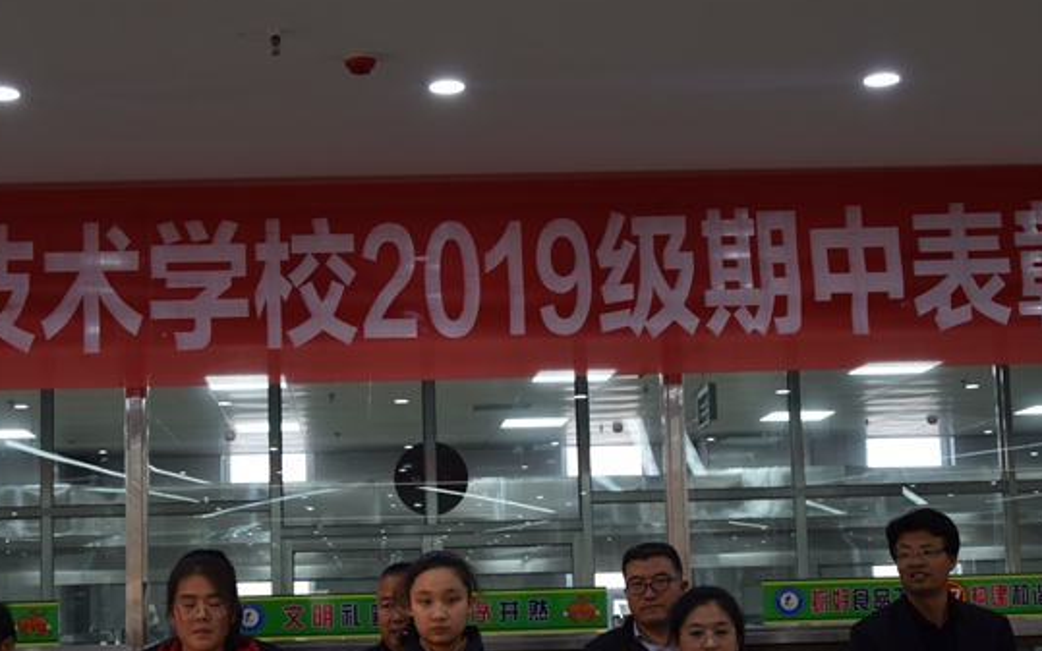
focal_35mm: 59
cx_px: 435
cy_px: 409
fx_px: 1676
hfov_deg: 34.5
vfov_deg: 22.0
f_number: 4
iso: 400
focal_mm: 26
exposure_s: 1/60
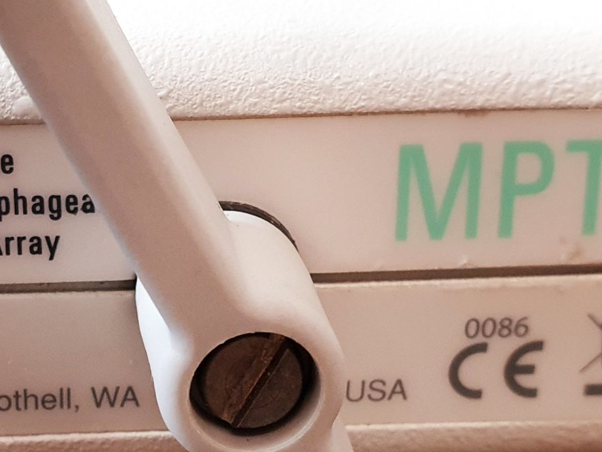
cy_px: 354
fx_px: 1305
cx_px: 153
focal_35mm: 75
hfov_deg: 25.7
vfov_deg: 19.5
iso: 320
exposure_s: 1/33
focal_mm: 4.3
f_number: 2.4
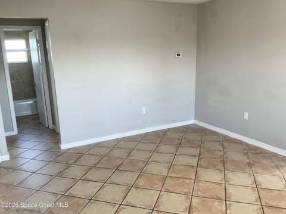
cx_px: 143
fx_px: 239
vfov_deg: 48.2
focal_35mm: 29
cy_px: 107
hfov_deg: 61.7
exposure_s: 1/120
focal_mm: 3
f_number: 1.8
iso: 64
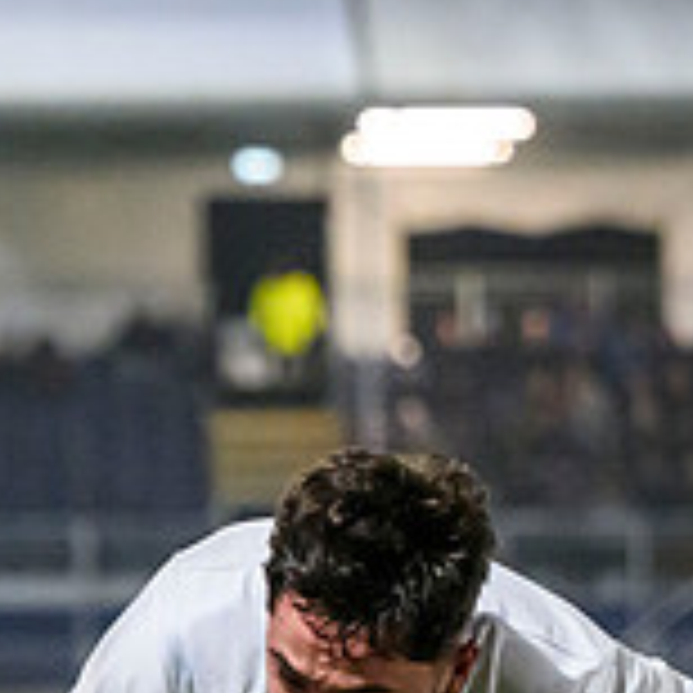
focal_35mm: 544
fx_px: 12321
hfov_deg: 3.2
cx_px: 339
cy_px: 1270
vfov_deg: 3.2
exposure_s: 1/1000
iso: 6400
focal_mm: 115
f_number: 3.5
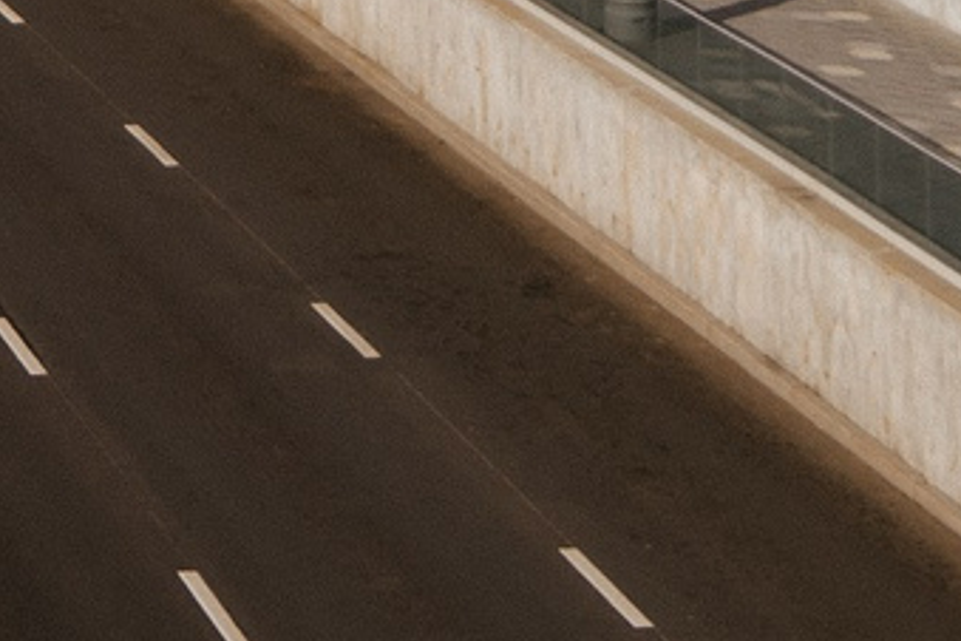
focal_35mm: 181
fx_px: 4831
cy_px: -1266
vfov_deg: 6.9
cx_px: 218
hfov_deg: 11.3
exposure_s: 1/500
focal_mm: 24
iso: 100
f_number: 4
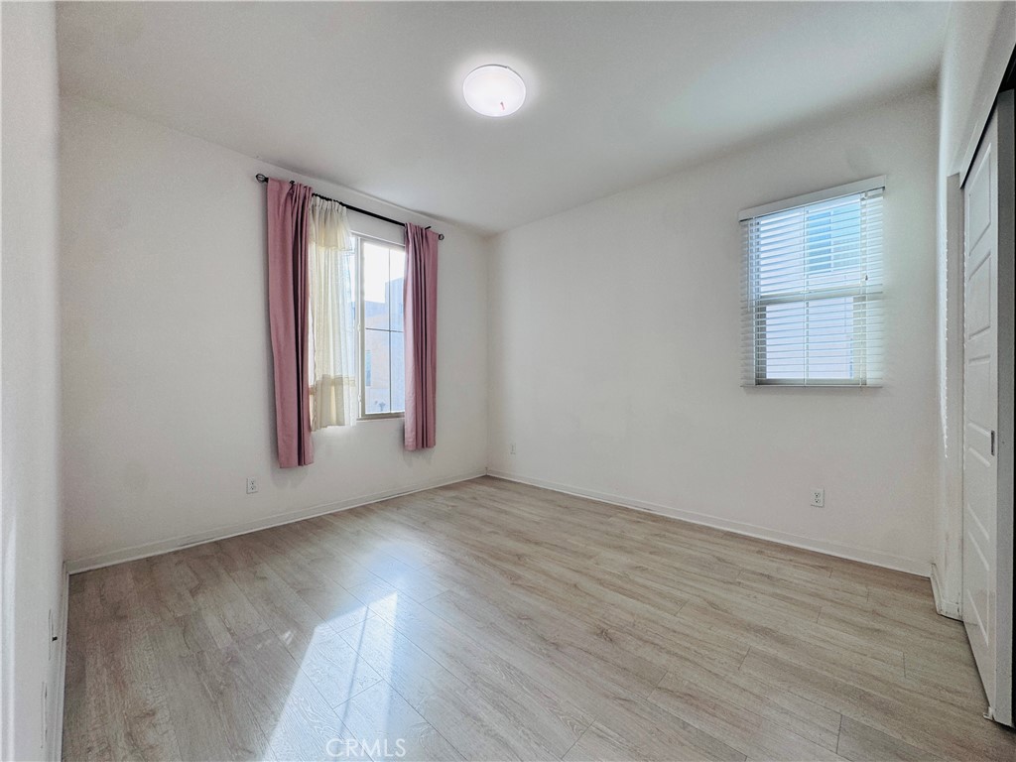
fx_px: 411
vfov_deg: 85.7
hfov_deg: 102.1
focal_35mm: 14
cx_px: 508
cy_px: 381
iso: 64
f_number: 2.2
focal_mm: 2.22
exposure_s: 1/120
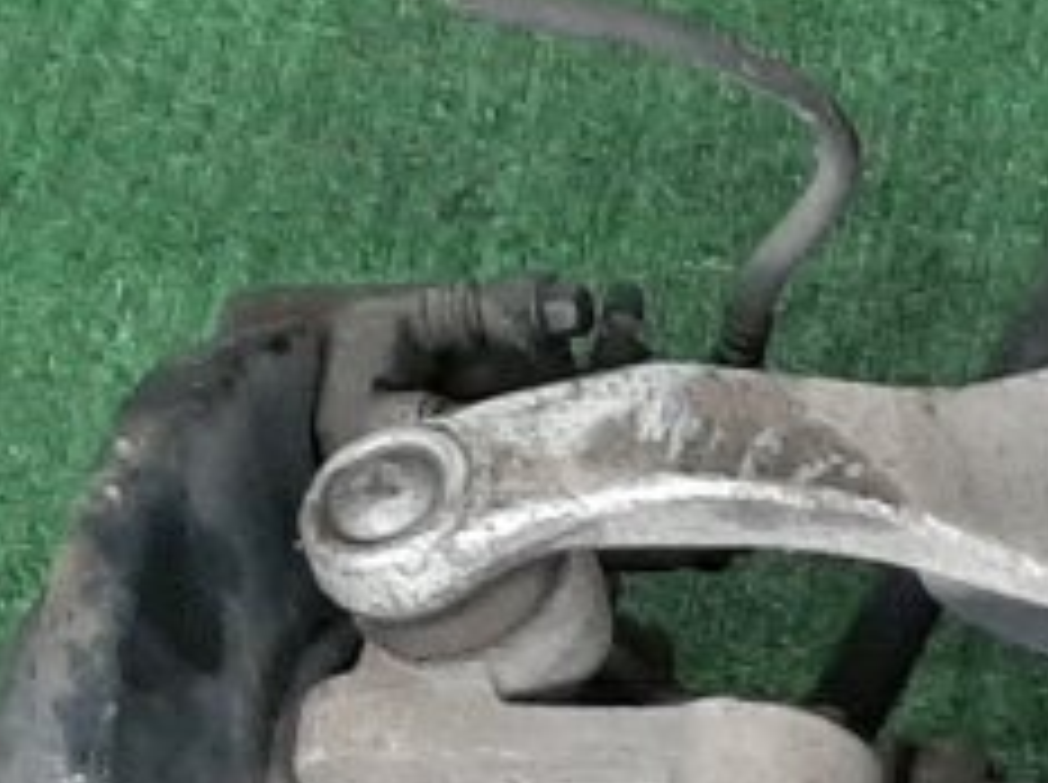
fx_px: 4867
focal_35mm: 161
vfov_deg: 8.5
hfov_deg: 10.0
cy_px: 1778
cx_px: 2874
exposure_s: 1/50
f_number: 1.7
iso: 130
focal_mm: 3.93
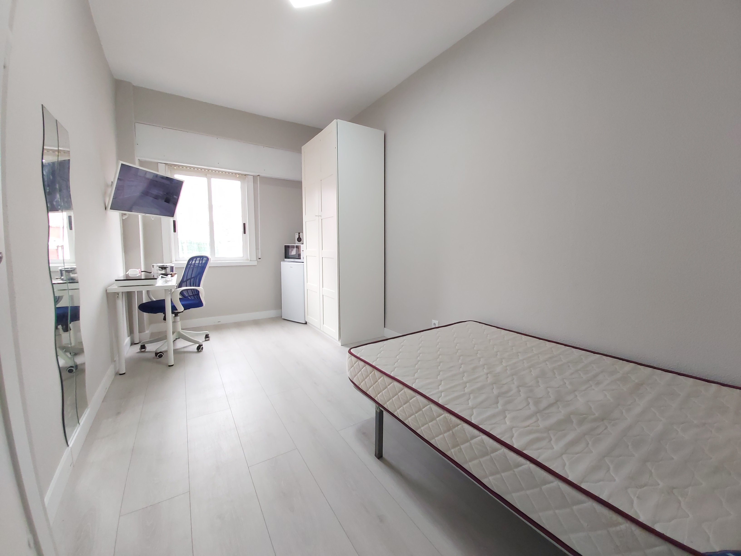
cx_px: 370
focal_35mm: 12
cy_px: 278
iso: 100
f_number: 2.2
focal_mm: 1.42
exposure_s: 1/50
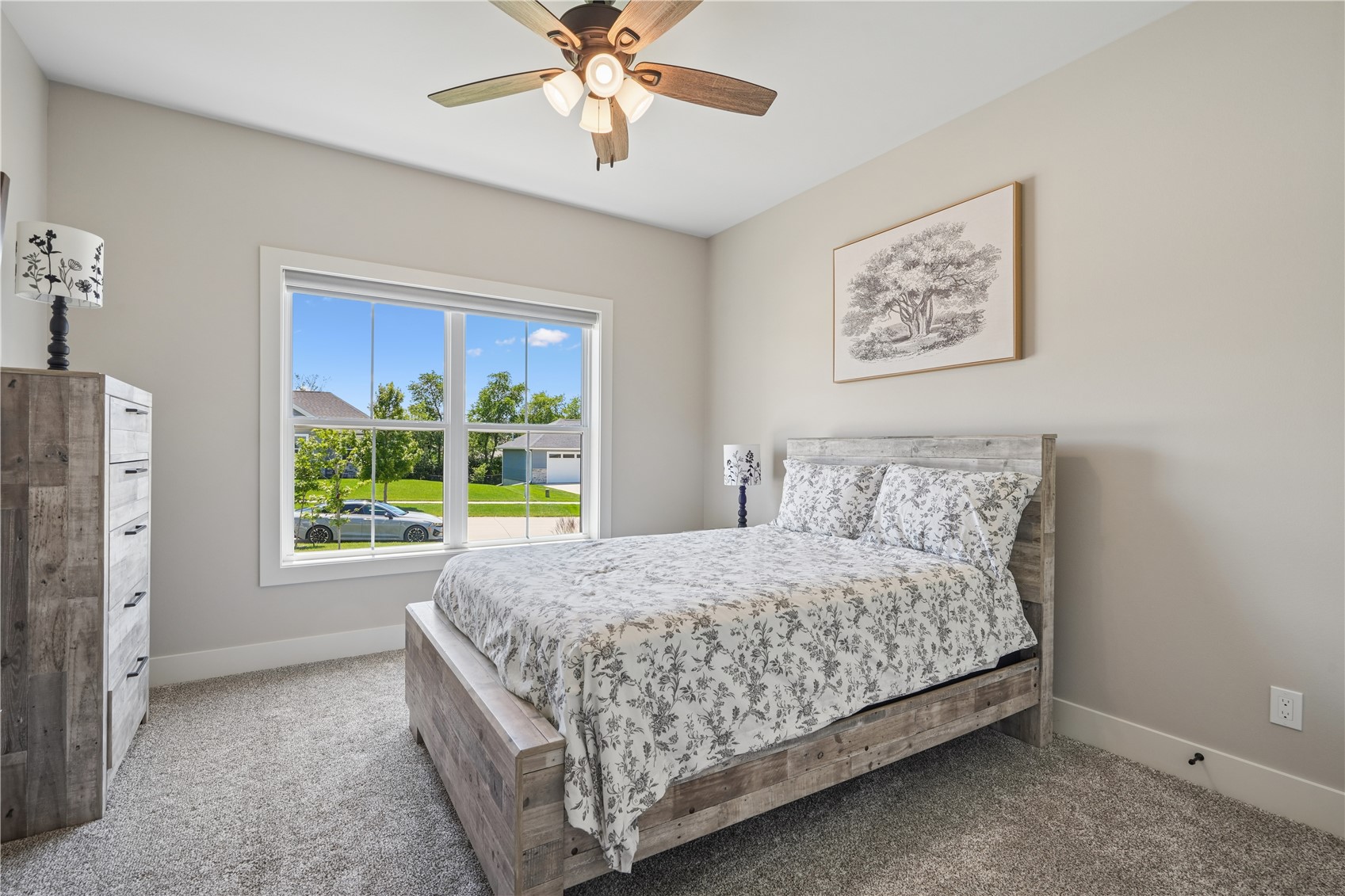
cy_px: 448
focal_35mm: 16
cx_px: 672
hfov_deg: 96.7
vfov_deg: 73.7
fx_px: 598
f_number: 10
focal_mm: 16
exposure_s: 1/50
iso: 400
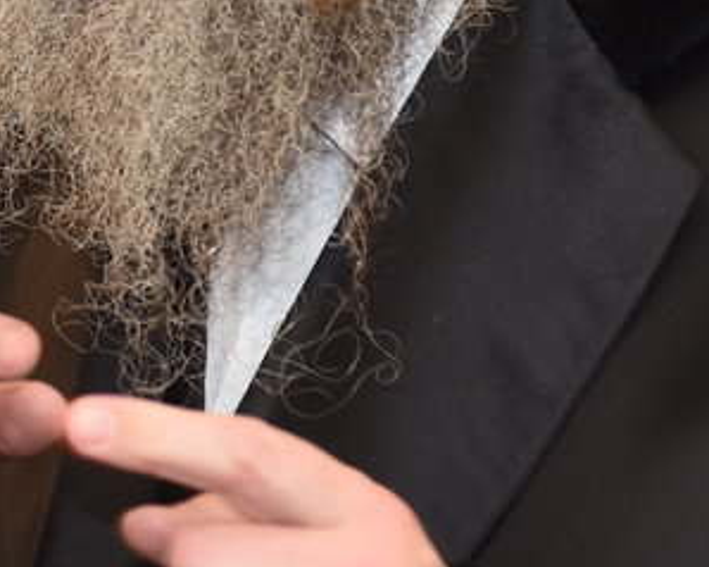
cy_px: -35
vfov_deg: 3.3
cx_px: -167
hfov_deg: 4.2
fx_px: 9709
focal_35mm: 463
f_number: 4.5
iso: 1250
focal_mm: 105
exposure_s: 1/125
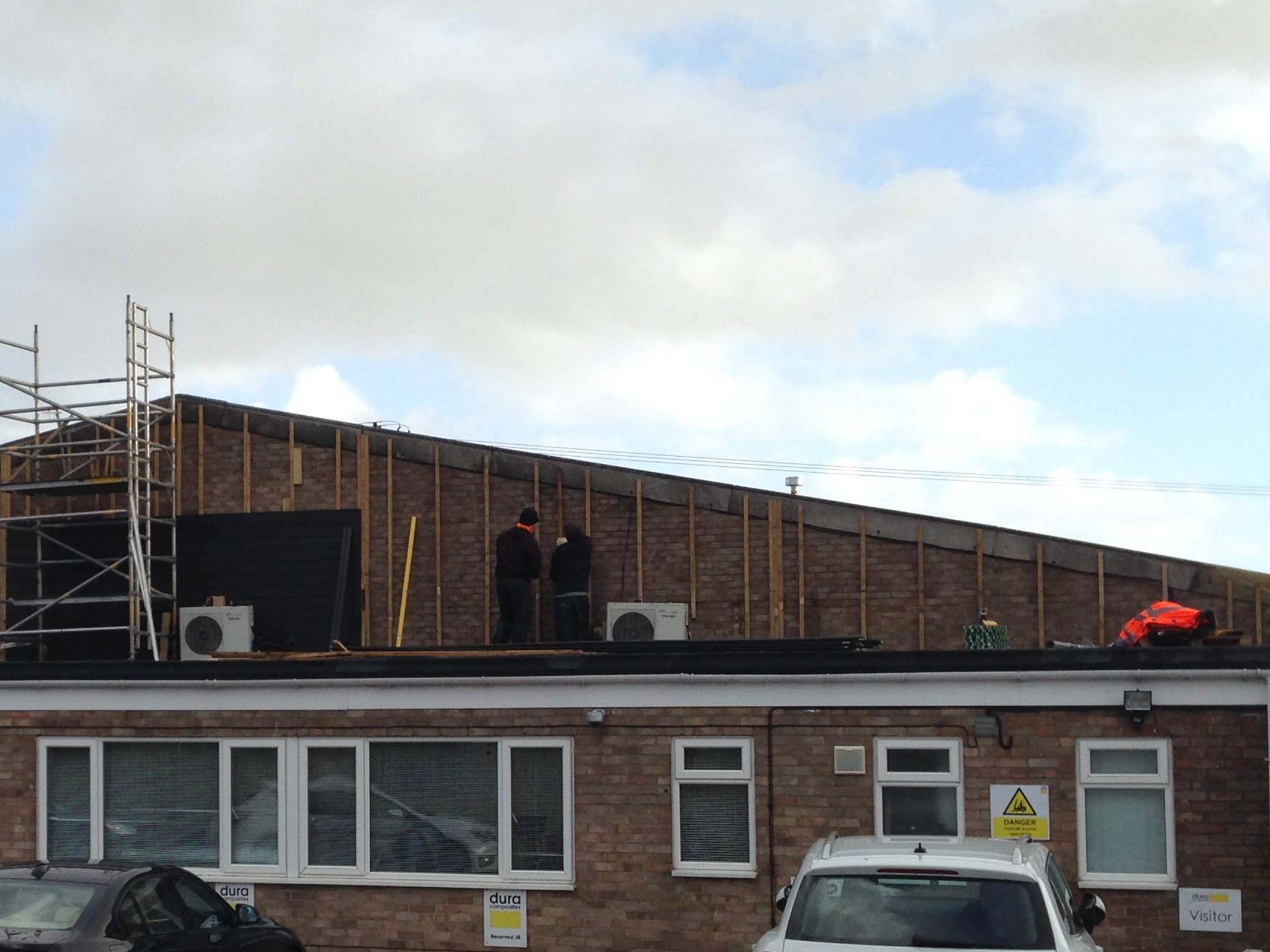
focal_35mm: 62
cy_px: 621
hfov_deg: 30.3
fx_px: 2275
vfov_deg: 23.6
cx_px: 231
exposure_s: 1/623
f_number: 2.4
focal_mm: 4.12
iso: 50
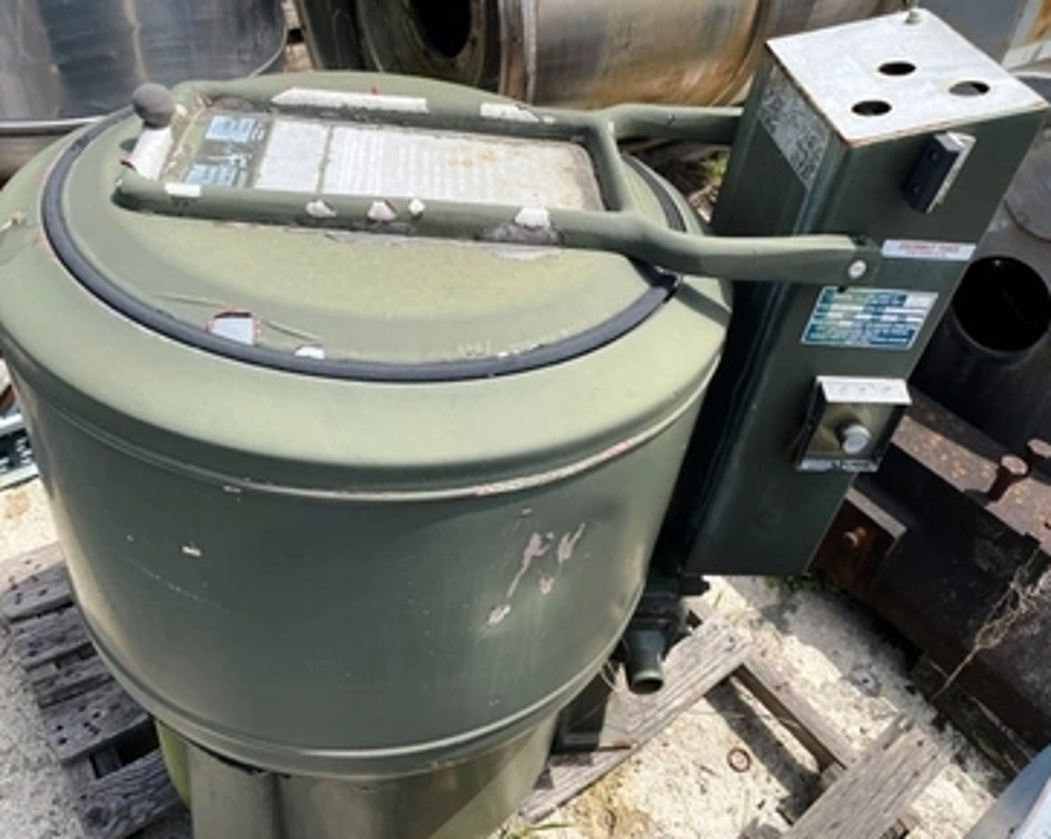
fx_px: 870
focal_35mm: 28
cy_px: 411
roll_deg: -6.2
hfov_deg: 62.2
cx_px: 536
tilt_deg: -41.6
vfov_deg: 51.5
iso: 32
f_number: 1.6
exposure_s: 1/2564
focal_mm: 4.2
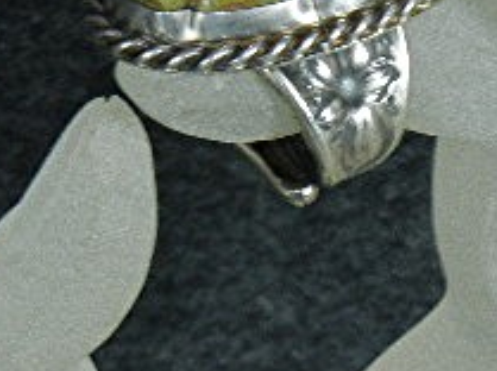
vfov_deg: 5.4
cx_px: 502
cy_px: 245
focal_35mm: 273
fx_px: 3913
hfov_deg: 7.2
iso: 257
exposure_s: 1/30
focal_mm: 16
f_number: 4.4
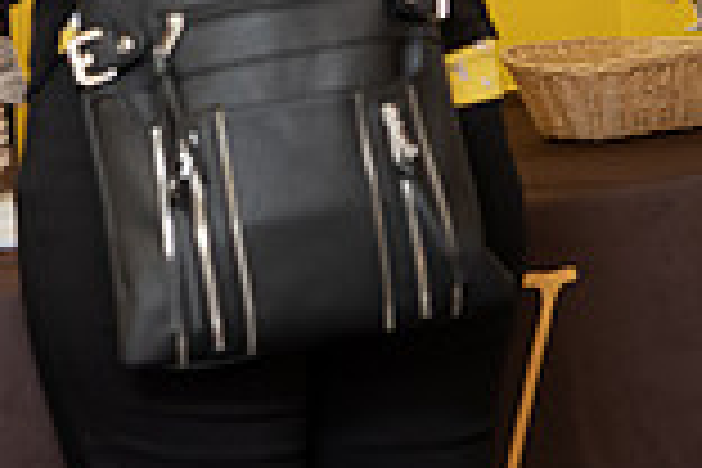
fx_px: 8677
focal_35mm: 445
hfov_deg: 4.6
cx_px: -261
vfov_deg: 3.1
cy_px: -286
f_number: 3.2
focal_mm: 120
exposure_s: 1/200
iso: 1250
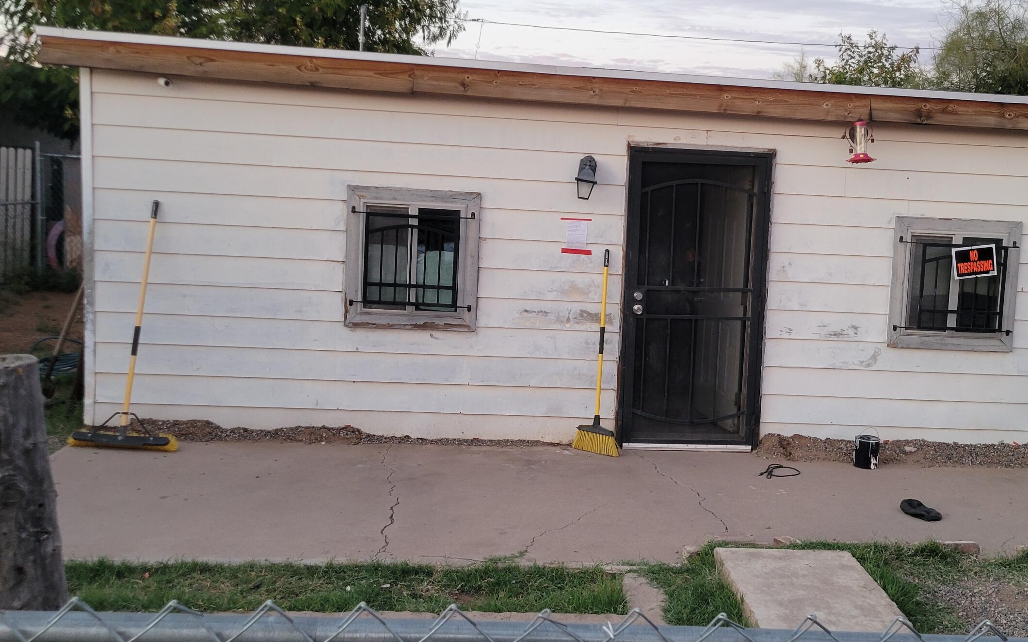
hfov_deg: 49.8
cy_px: 318
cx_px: 654
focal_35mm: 39
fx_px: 1093
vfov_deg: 32.8
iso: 200
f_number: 1.8
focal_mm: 5.4
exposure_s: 1/120
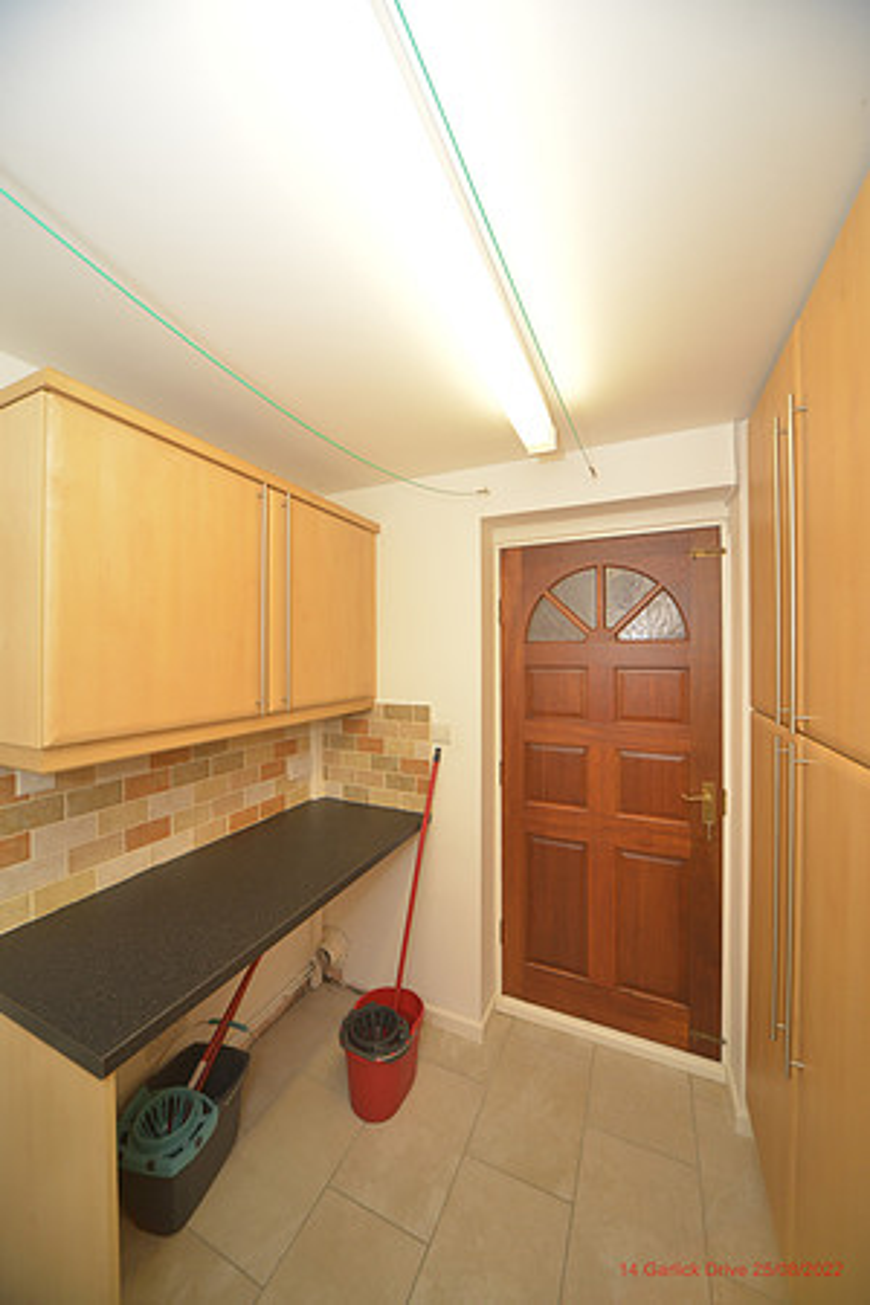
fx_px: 435
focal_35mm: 12
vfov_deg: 112.6
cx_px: 435
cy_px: 652
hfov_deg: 90.0
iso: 400
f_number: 5.6
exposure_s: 1/40
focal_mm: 12
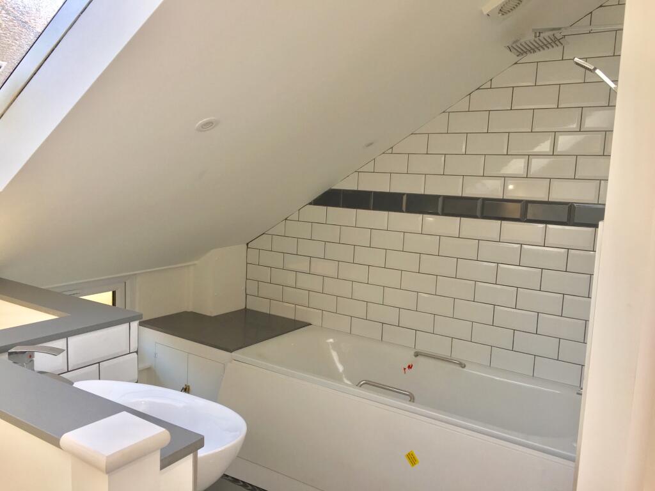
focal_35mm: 29
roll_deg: -1.9
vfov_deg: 48.2
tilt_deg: -5.9
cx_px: 328
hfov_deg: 61.7
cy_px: 246
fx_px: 549
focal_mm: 4.15
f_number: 2.2
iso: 40
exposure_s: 1/100
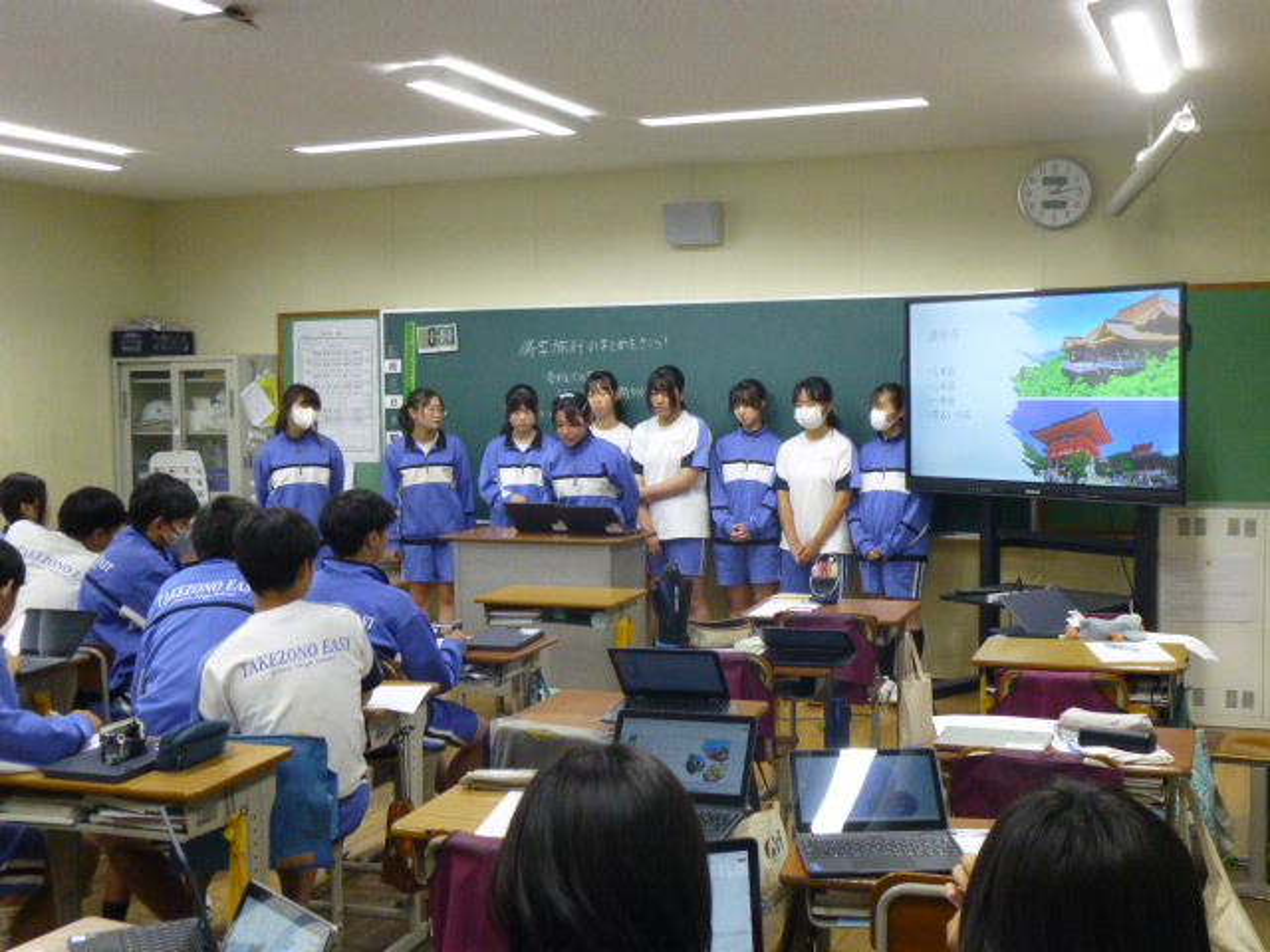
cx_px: 635
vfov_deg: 36.0
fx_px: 1468
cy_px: 476
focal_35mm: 40
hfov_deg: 46.8
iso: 800
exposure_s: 1/100
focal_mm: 6.9
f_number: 3.7
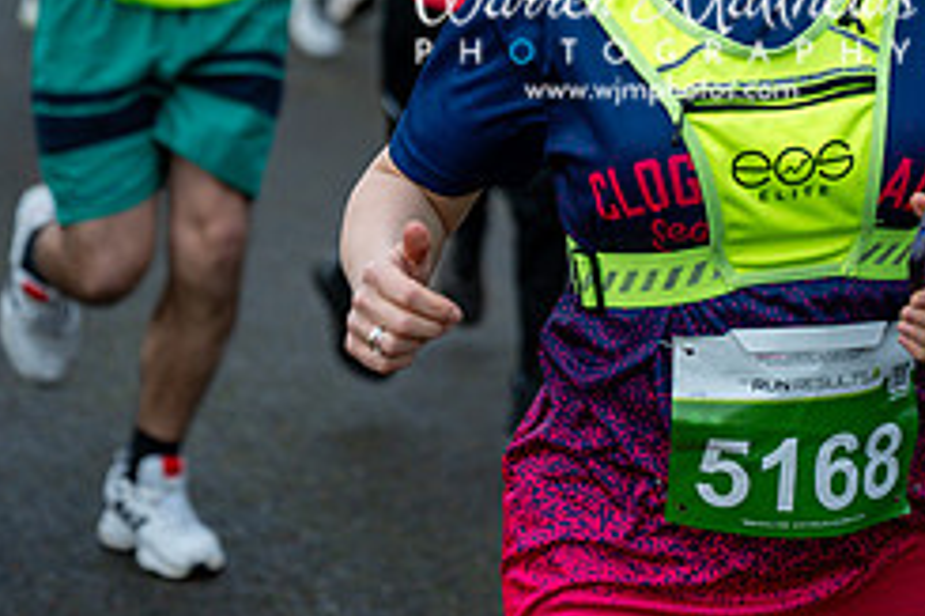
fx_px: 4262
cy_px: -66
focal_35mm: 166
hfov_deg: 12.4
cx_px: 661
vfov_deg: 8.2
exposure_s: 1/1250
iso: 320
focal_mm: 70
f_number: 2.8
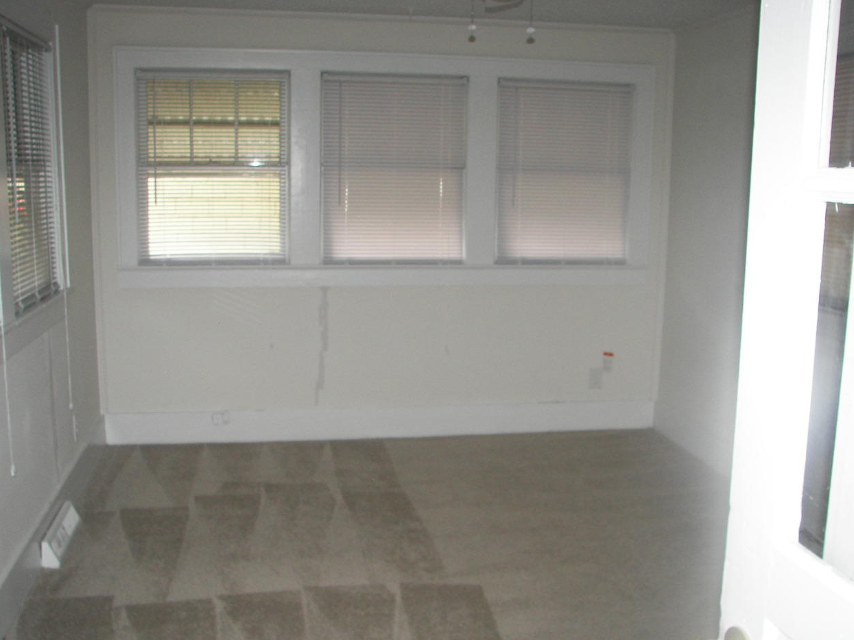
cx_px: 426
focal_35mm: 37
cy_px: 321
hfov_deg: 50.1
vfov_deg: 38.7
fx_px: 913
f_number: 2.8
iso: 100
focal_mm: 6
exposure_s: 1/30
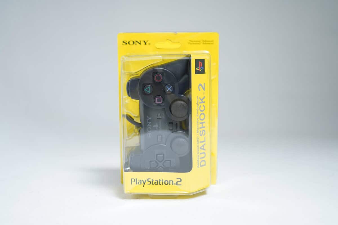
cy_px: 112
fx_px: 357
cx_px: 169
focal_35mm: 38
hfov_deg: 50.7
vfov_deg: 35.1
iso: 250
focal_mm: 38
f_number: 4
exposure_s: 1/15
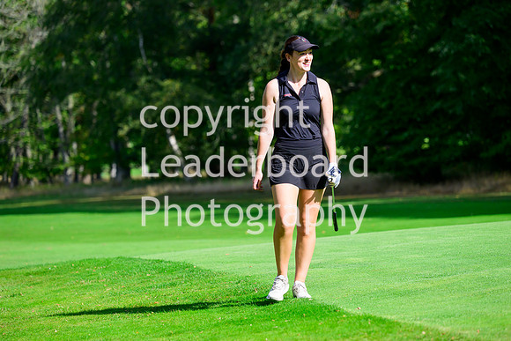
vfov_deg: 6.9
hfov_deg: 10.3
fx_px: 2839
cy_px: 170
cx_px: 256
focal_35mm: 200
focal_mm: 200
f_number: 5.6
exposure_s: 1/3200
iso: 1000
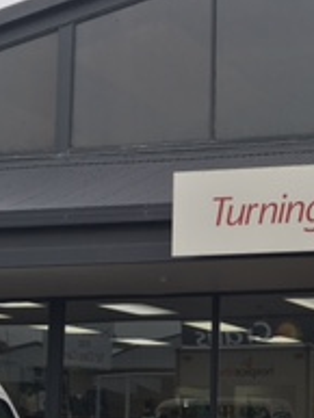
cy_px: 299
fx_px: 1160
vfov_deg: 20.3
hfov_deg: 14.6
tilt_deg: +8.0
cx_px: 442
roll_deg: -0.5
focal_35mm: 96
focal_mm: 4.15
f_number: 2.2
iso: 25
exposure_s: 1/197
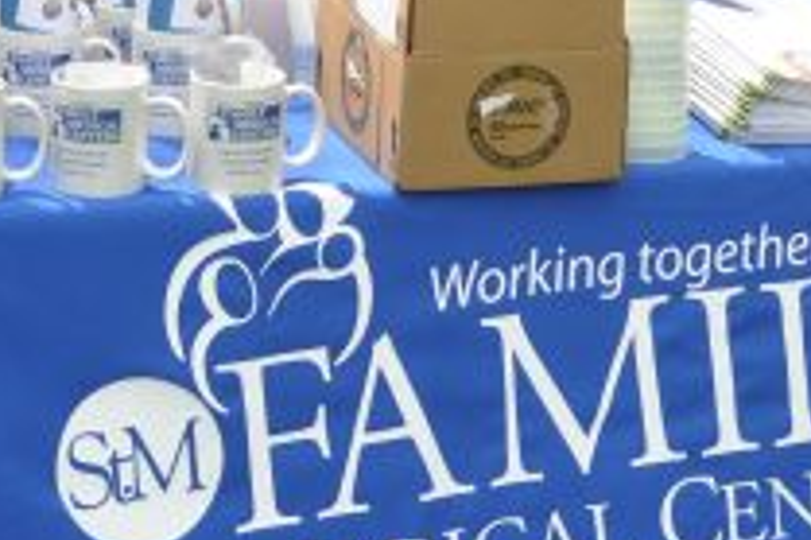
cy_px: -72
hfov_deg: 14.0
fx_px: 3309
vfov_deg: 9.2
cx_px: 287
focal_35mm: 147
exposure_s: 1/200
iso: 200
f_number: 7.1
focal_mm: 32
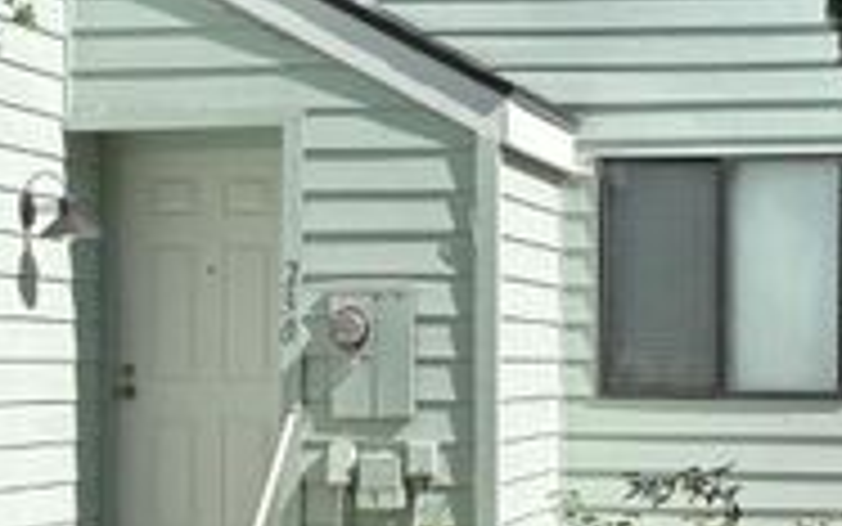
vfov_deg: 9.6
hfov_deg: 15.3
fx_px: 3122
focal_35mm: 136
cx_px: 252
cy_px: 308
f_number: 1.78
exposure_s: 1/4016
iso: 64
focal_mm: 6.86
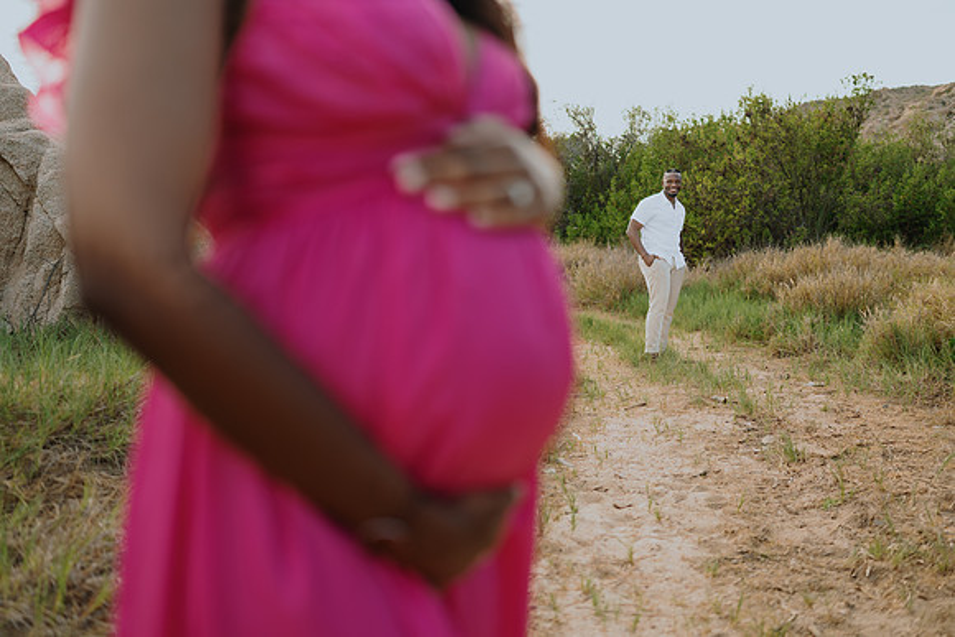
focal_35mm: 35
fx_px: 929
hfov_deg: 54.4
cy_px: 318
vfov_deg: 37.9
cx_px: 478
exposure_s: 1/500
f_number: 1.8
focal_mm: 35
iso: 50
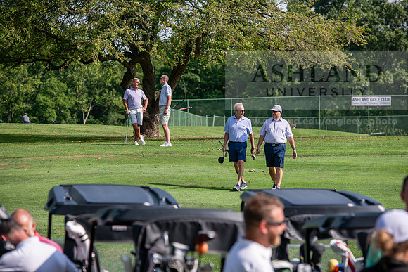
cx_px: 204
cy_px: 136
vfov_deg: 9.2
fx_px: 1700
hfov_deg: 13.7
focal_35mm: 150
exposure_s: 1/500
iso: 80
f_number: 5
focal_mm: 150
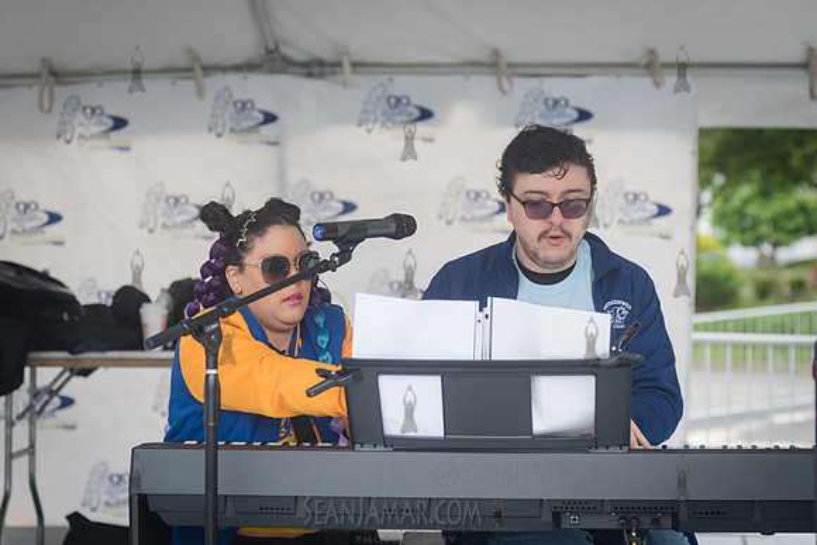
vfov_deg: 13.9
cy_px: 267
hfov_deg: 20.7
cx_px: 401
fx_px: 2241
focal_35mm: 99
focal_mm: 80
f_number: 3.5
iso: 400
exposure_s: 1/320
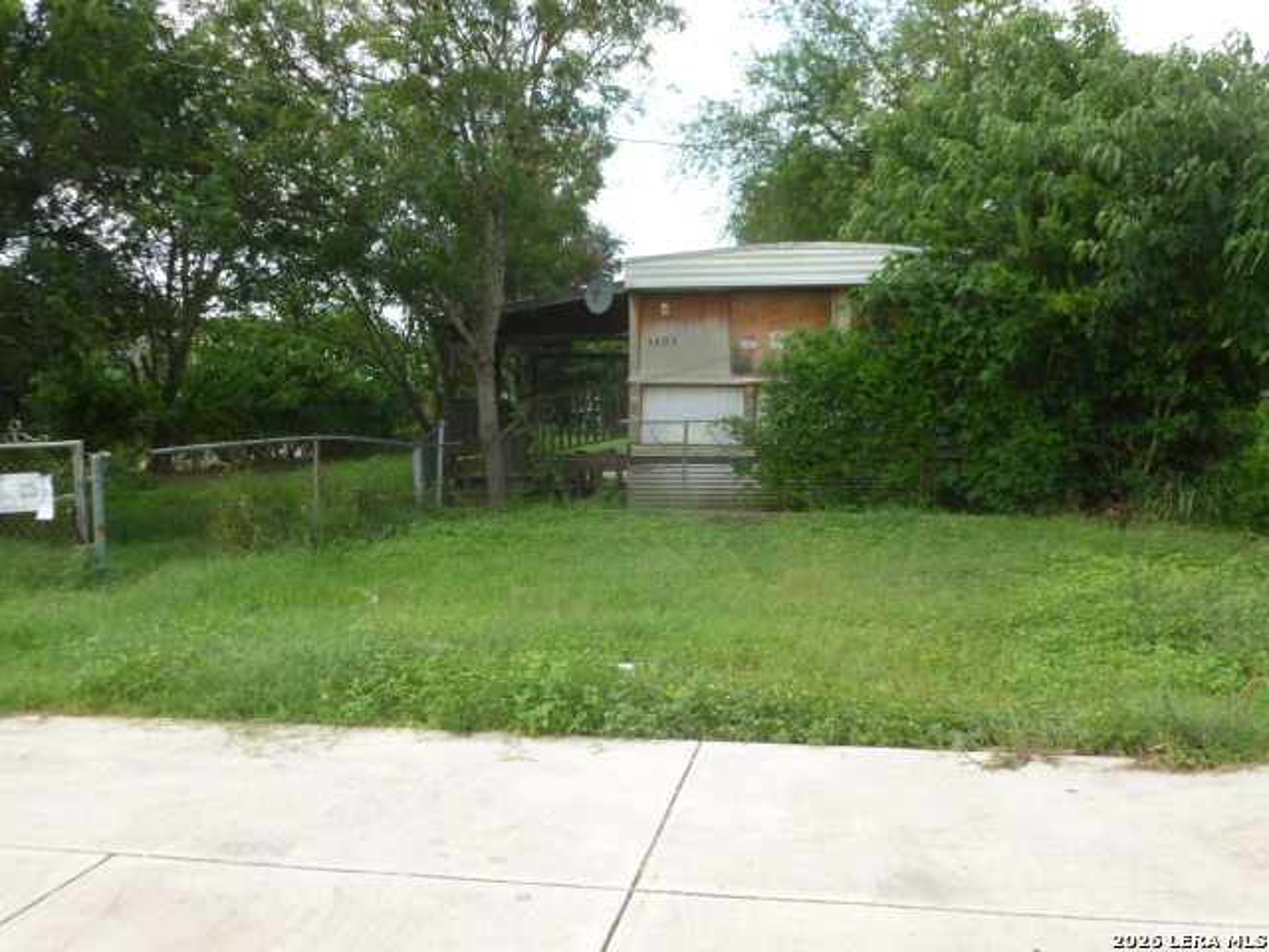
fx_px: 1173
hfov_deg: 56.8
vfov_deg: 44.2
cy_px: 476
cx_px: 634
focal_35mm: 32
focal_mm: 5.7
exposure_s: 1/250
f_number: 3.5
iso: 100
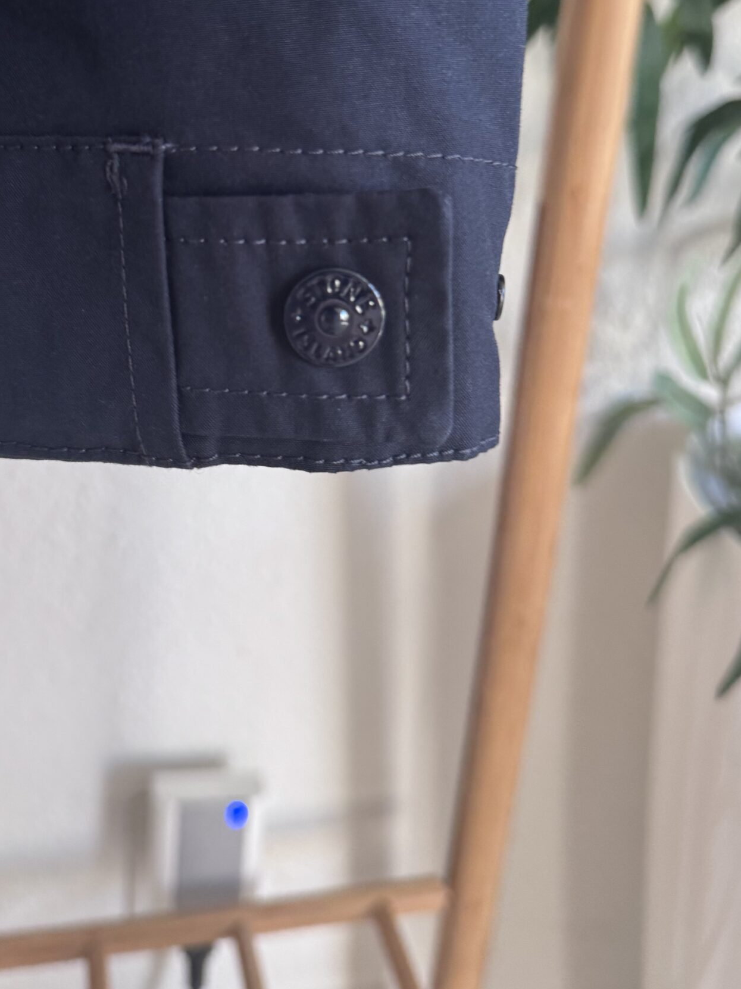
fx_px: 1056
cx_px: 285
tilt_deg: -12.8
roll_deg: -1.1
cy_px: 264
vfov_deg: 48.5
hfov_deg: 38.4
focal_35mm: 37
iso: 200
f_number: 1.78
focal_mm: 6.76
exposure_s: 1/88
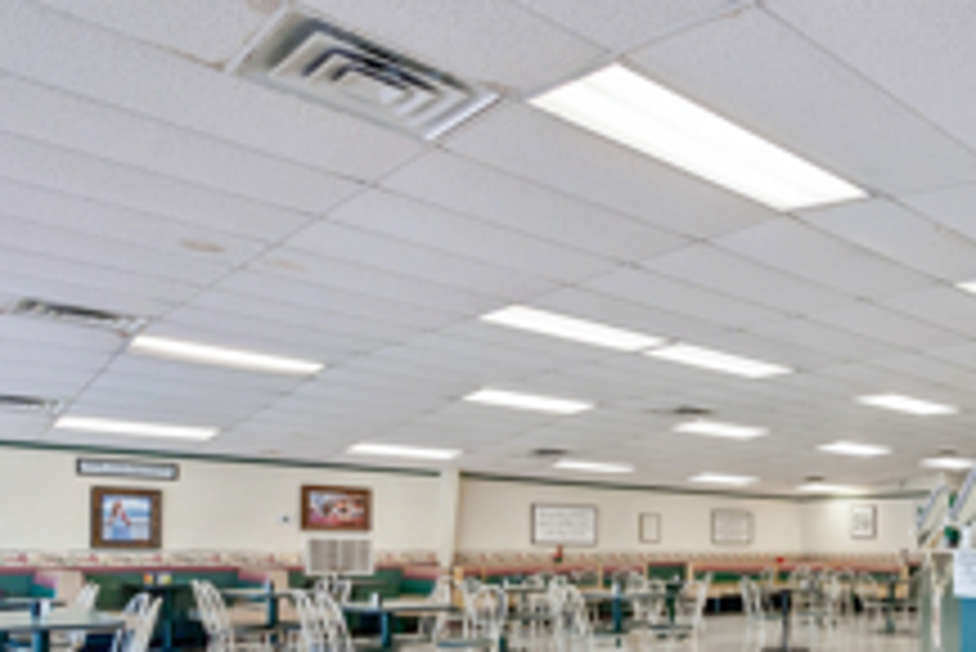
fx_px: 787
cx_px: 942
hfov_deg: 52.6
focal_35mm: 29
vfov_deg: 39.1
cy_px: 670
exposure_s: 1/60
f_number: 9
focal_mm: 14
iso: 400
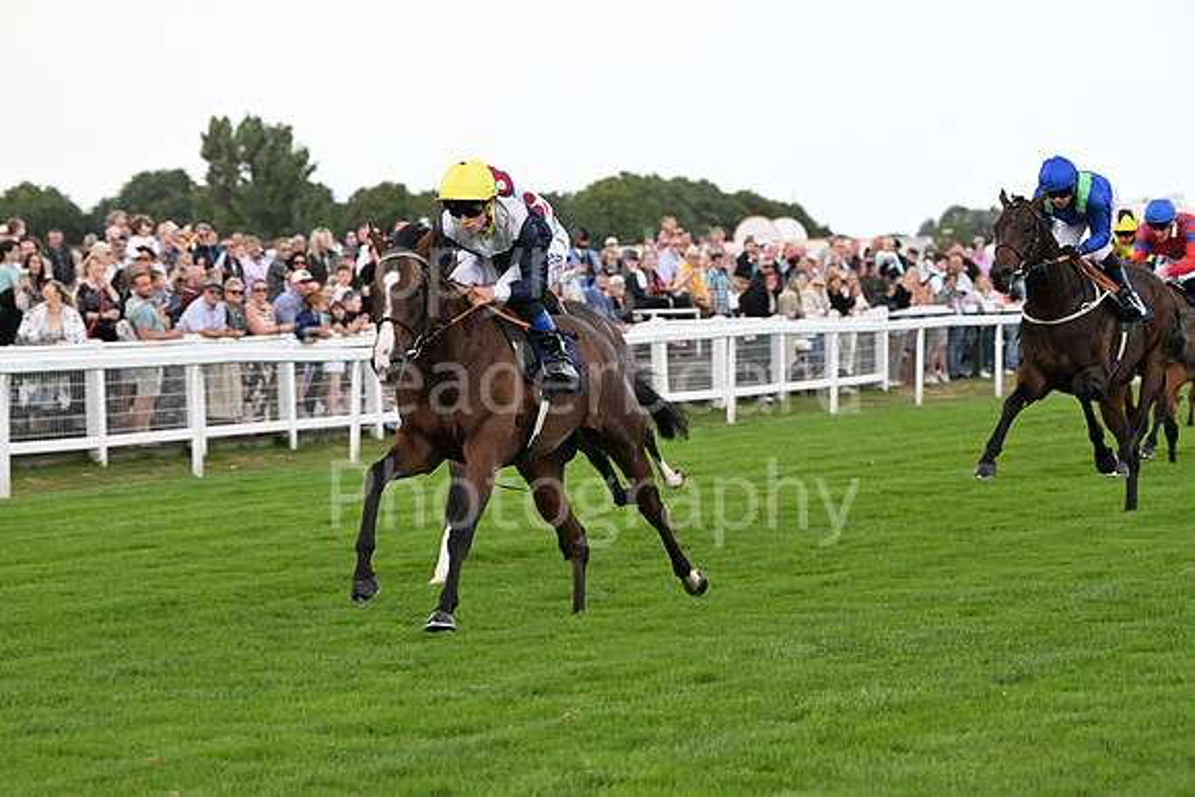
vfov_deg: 10.2
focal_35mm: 135
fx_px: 4482
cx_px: 598
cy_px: 398
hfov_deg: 15.2
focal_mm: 135
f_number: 5.6
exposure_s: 1/800
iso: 800
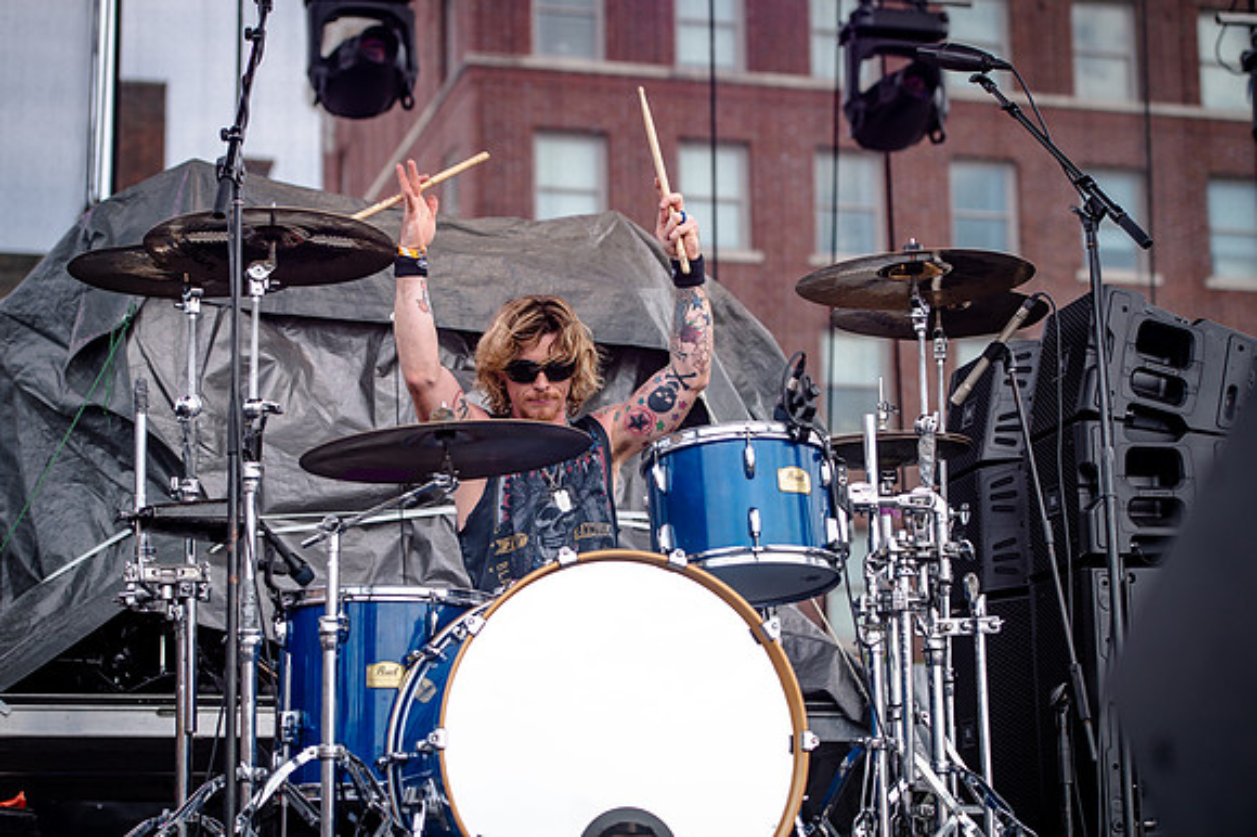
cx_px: 628
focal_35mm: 80
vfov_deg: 17.0
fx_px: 2792
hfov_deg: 25.4
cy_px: 418
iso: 200
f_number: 4
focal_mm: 80
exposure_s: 1/640
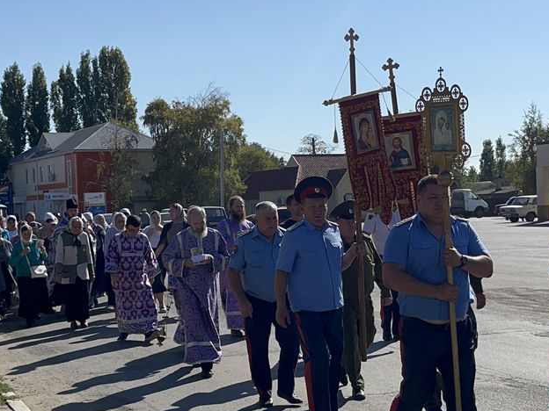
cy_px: 232
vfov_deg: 35.1
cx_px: 280
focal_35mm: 41
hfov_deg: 45.8
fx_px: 650
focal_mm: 5.1
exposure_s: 1/6369
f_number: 1.6
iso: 50
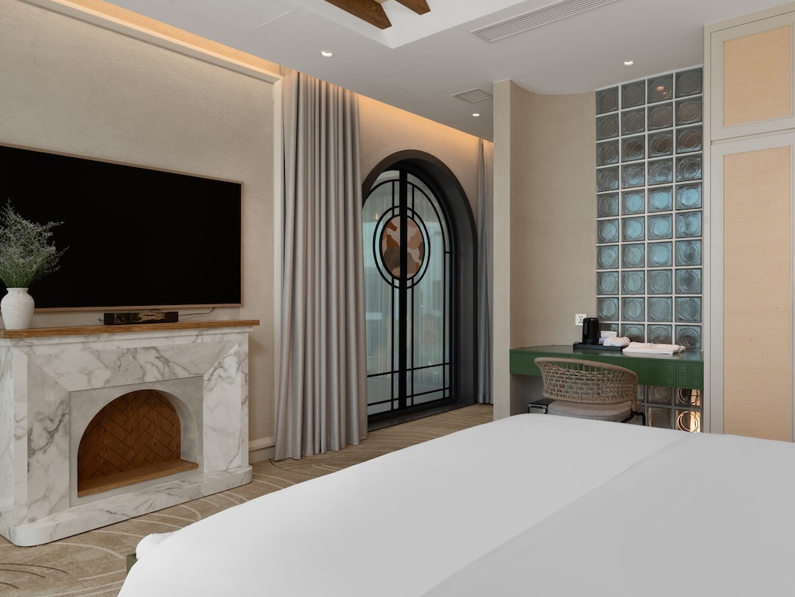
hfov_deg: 68.9
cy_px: 311
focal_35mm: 25
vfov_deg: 54.9
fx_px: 574
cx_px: 462
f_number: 8
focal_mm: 14
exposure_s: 1/3
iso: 100
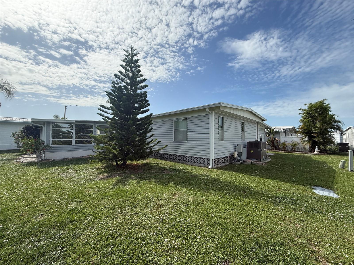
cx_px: 177
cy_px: 132
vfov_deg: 85.7
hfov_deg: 102.1
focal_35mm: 14
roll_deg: -1.3
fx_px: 143
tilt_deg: +3.1
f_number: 2.2
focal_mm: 2.22
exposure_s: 1/2717
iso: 80
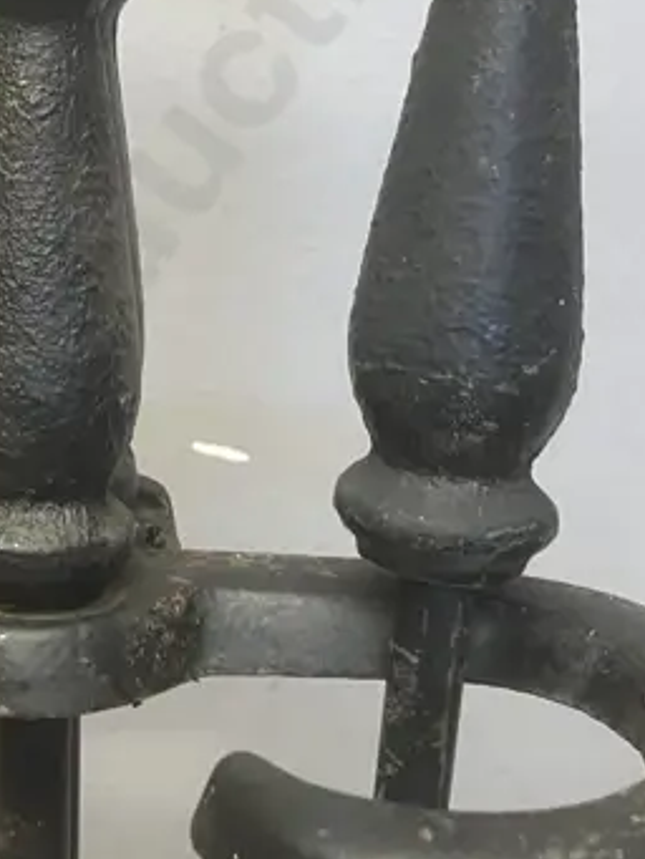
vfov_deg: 23.2
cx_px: 45
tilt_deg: -14.7
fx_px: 2086
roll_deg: -0.9
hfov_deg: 17.3
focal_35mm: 84
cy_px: 345
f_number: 1.8
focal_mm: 3.99
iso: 125
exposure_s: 1/50
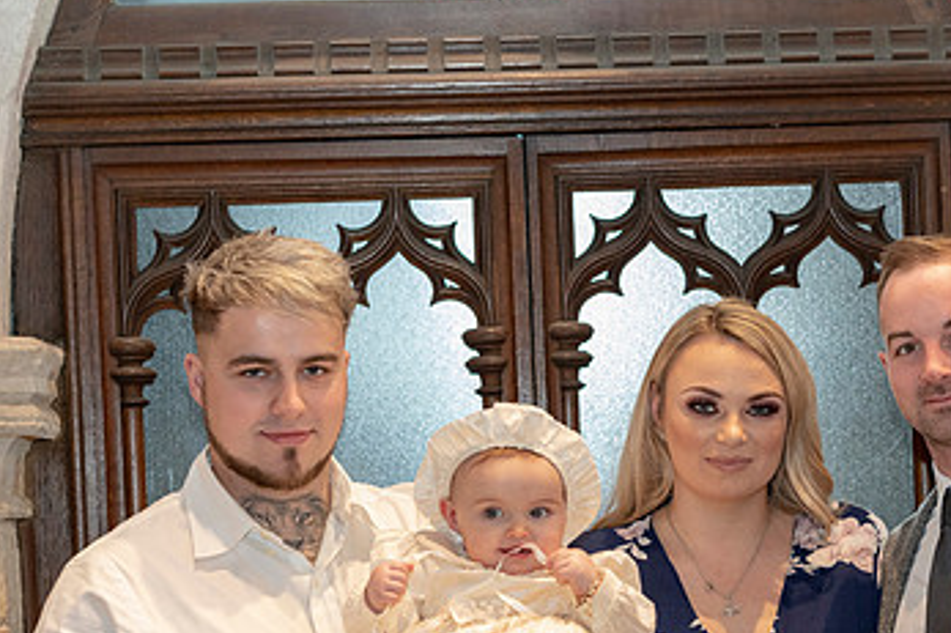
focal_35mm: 92
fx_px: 2429
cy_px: 511
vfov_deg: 14.8
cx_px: 682
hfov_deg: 22.0
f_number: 4
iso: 3200
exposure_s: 1/160
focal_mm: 55
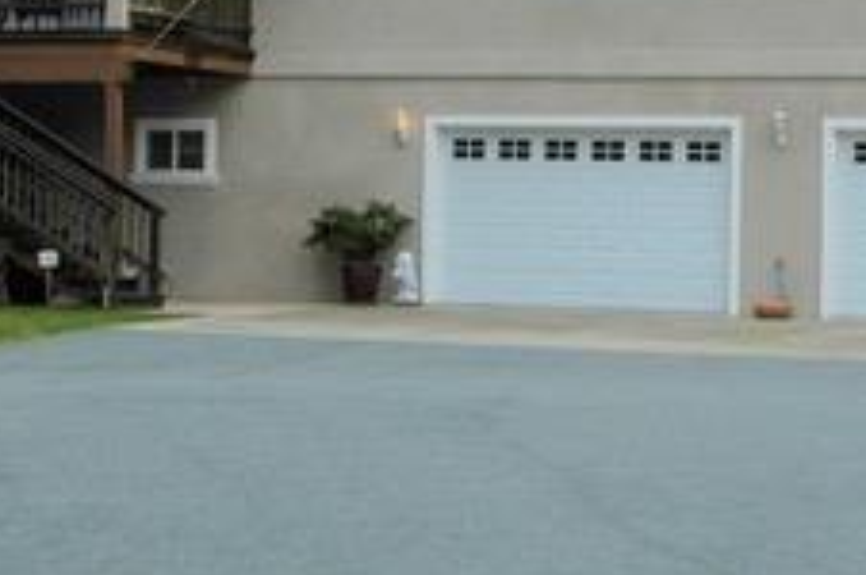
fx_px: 2556
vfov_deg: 12.8
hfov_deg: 19.2
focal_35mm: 106
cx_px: 337
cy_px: 88
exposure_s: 1/160
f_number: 7.1
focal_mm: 25
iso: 200
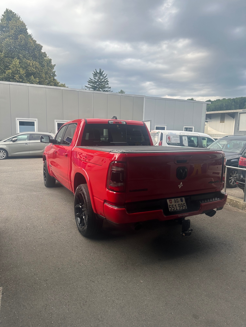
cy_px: 164
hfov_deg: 56.8
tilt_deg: -7.7
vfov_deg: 71.6
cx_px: 123
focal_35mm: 24
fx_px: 227
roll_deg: -2.2
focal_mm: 6.86
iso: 80
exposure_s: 1/864
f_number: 1.78
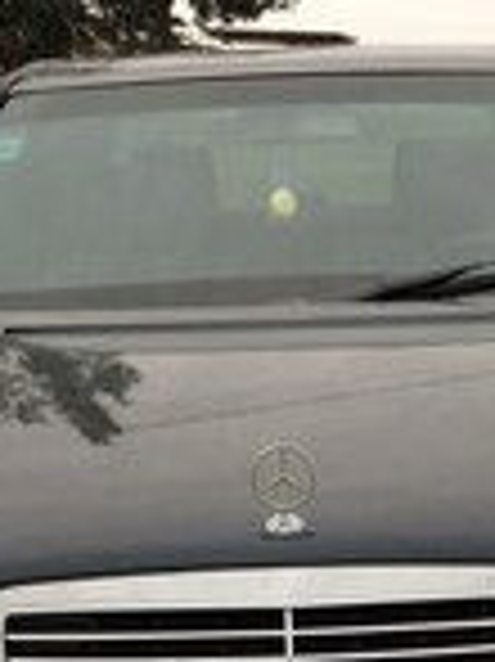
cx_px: 364
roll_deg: +0.1
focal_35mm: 98
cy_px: 793
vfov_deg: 19.0
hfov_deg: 15.0
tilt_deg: -20.4
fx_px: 1871
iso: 40
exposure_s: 1/100
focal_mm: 4.15
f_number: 2.2
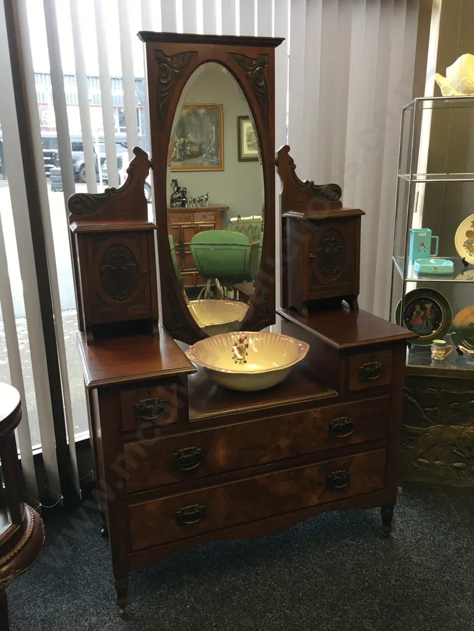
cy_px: 316
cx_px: 237
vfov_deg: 61.7
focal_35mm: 29
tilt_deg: -15.0
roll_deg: +0.8
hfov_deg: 48.2
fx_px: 529
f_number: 2.2
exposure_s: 1/17
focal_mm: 4.15
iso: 32
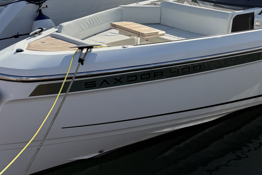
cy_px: 30
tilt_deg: -12.3
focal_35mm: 50
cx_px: 201
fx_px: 364
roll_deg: -0.7
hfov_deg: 38.4
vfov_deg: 26.4
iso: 80
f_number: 1.78
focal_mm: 6.76
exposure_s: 1/7353
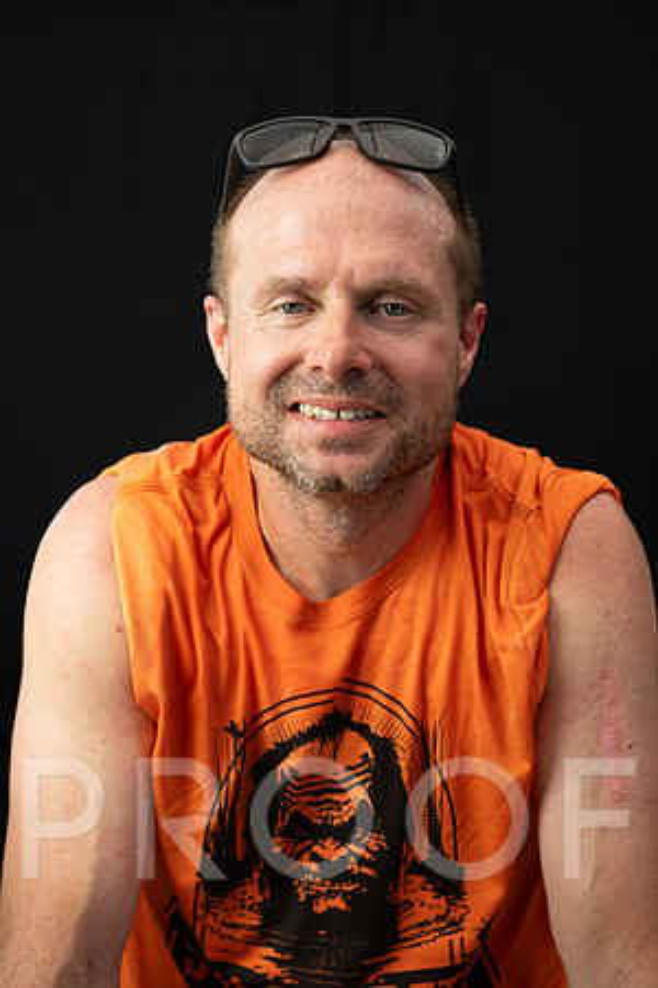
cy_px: 494
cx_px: 329
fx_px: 1316
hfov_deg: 28.1
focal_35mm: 48
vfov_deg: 41.1
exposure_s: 1/200
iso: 320
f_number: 6.3
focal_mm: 48
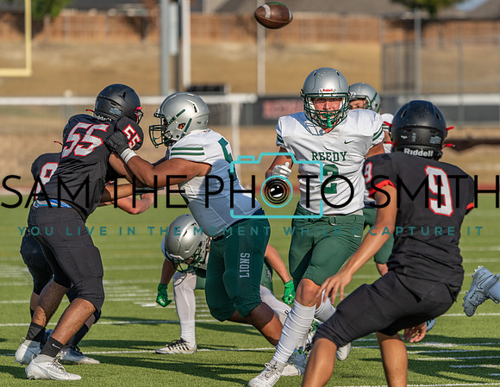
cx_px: 290
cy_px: 194
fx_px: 4595
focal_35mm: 314
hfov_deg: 6.2
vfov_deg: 4.8
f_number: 5.6
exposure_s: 1/1250
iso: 200
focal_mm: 285
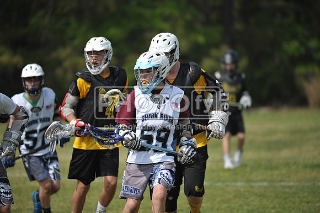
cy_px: 106
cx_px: 160
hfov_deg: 6.1
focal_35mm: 340
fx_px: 3020
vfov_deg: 4.0
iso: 640
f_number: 4
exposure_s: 1/4000
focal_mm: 340
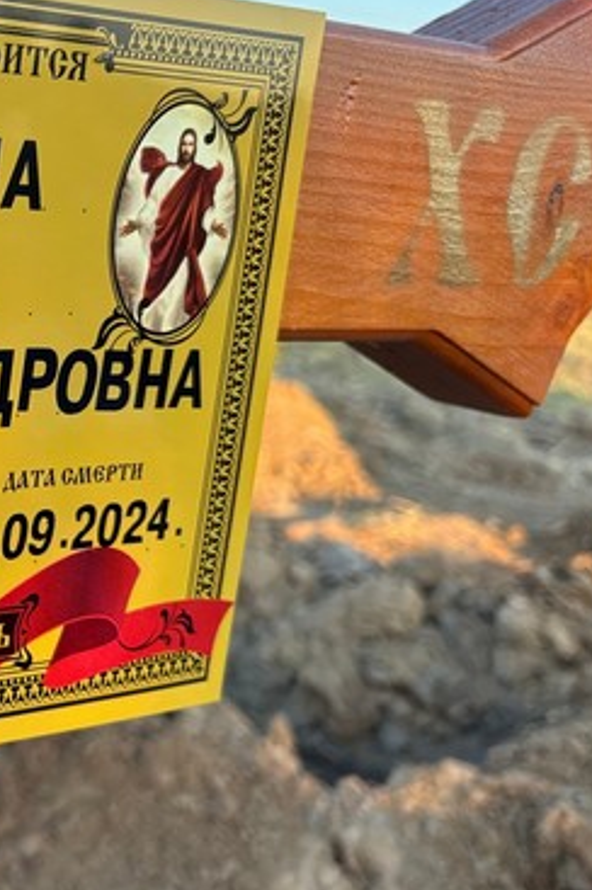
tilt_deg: -12.6
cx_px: -269
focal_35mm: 59
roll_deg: -4.0
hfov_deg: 20.1
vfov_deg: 34.0
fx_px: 1458
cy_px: 463
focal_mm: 5.96
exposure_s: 1/207
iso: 40
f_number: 1.6
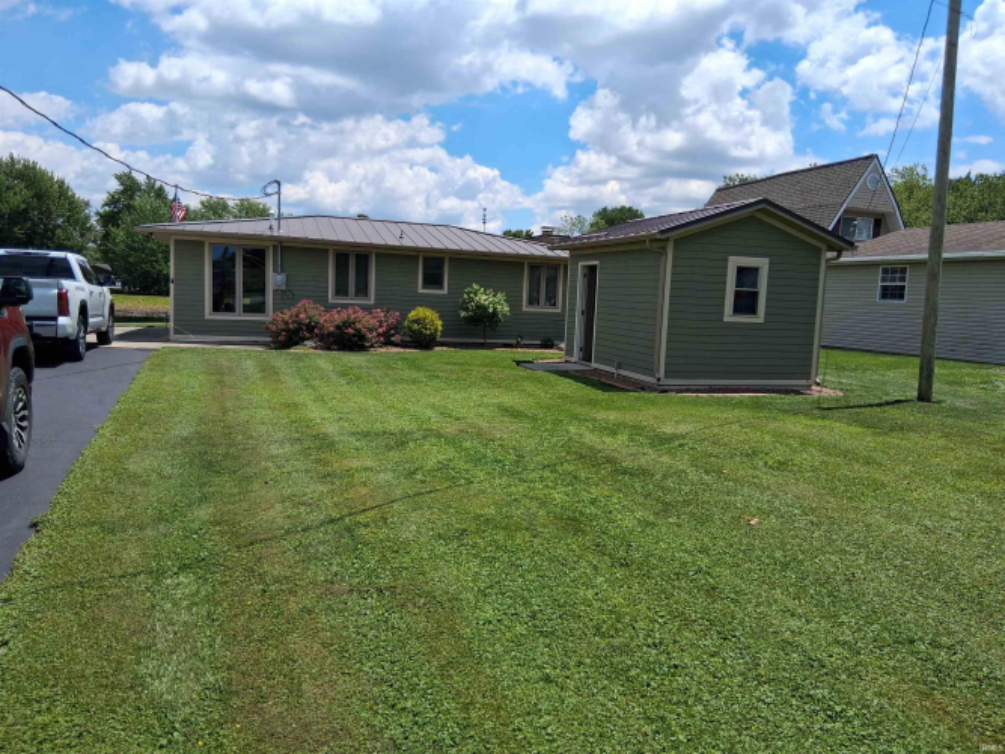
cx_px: 502
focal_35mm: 26
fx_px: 755
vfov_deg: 53.0
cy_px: 377
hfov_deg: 67.3
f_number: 1.8
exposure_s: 1/812
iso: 25
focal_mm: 3.98
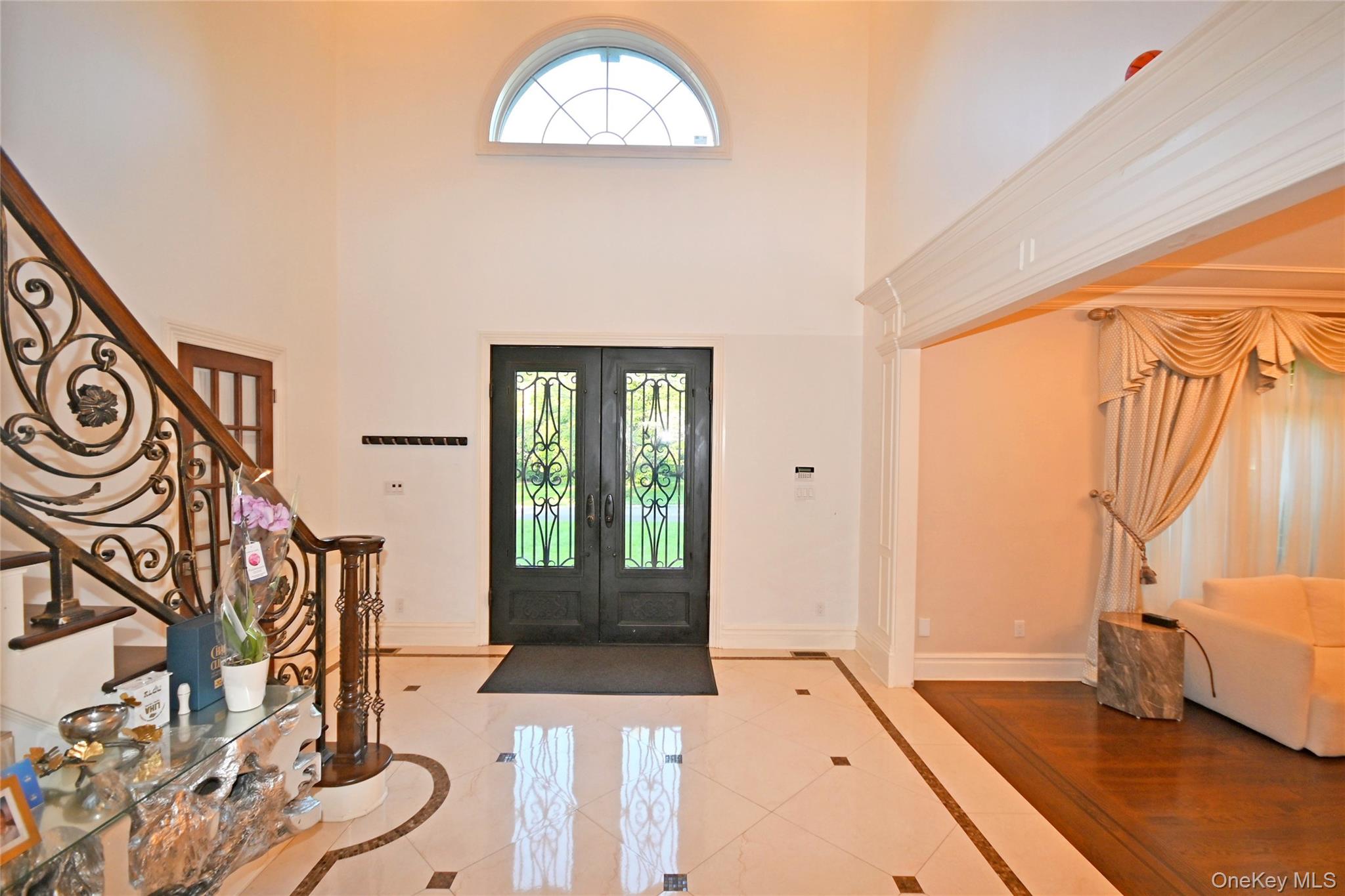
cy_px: 448
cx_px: 672
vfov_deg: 77.3
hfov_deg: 100.4
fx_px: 560
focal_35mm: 15
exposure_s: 1/60
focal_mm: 10
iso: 200
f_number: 4
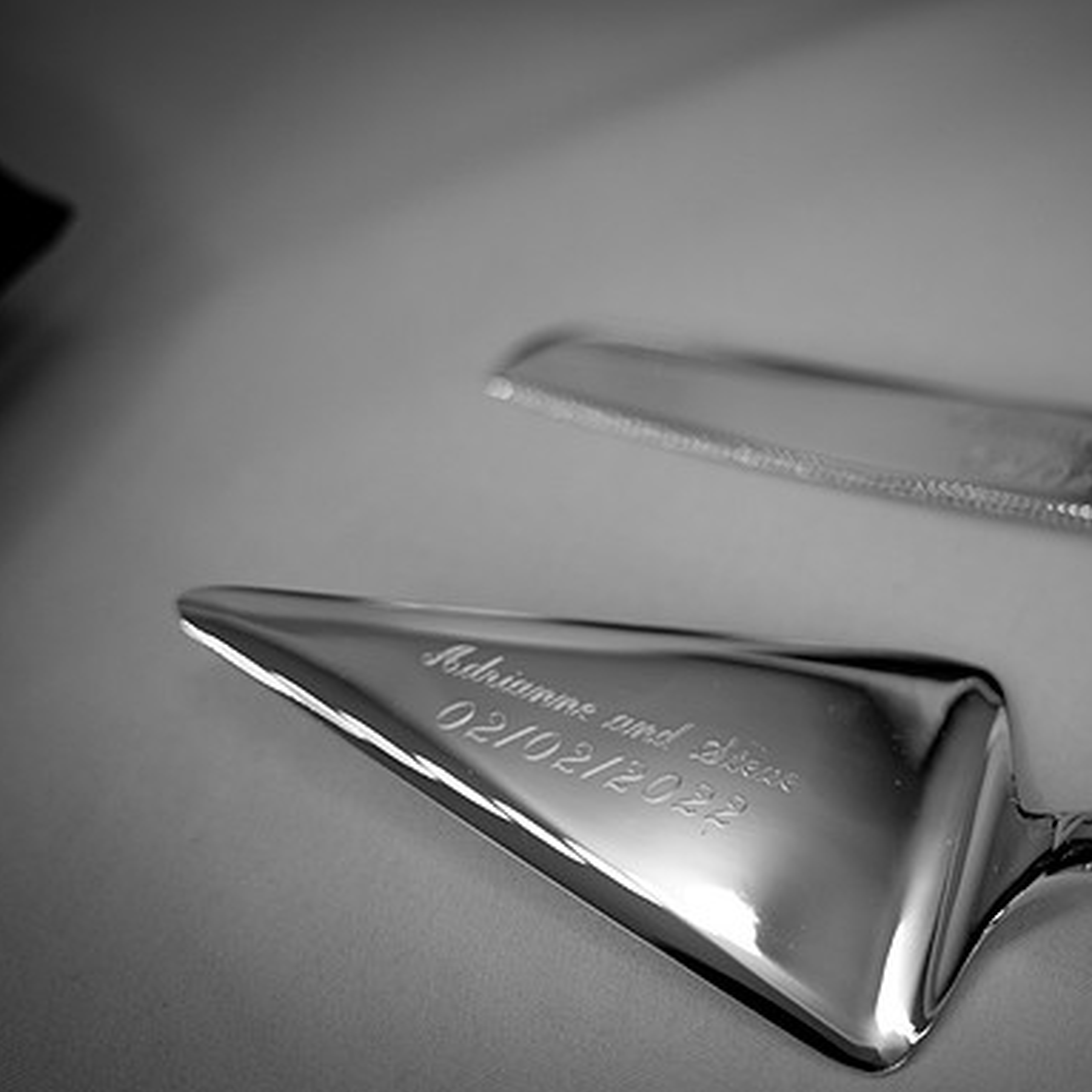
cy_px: 546
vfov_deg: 37.6
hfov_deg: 37.1
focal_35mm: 45
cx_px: 738
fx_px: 1606
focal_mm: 35
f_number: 2
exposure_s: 1/250
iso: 800
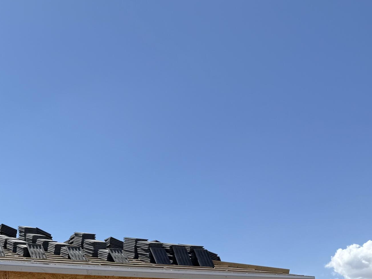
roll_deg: -0.2
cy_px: 285
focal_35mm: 55
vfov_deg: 25.2
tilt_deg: +10.1
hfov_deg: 31.5
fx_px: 591
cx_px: -23
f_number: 1.78
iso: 80
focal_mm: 6.76
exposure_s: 1/5714
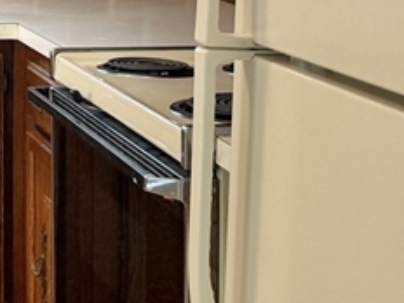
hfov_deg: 15.7
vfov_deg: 13.6
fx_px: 1237
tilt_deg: -4.9
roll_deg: +0.2
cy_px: -40
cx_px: -333
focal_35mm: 106
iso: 250
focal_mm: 6.76
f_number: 1.78
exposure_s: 1/60
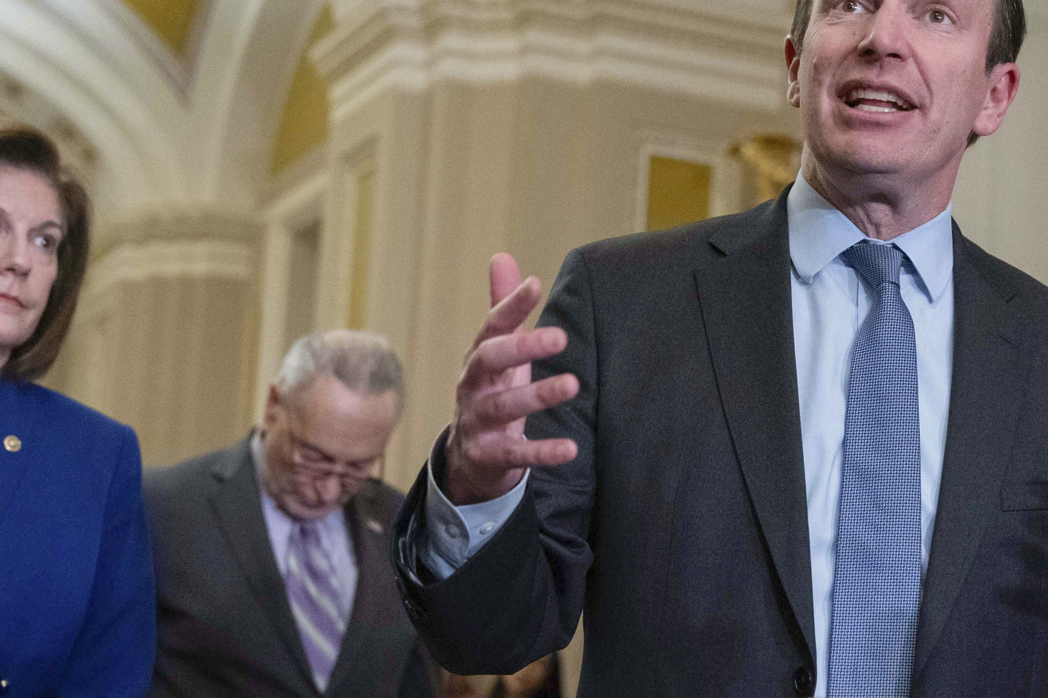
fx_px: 2358
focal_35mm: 81
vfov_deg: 16.8
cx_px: 722
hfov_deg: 24.9
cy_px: 401
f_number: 3.2
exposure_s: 1/250
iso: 6400
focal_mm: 43
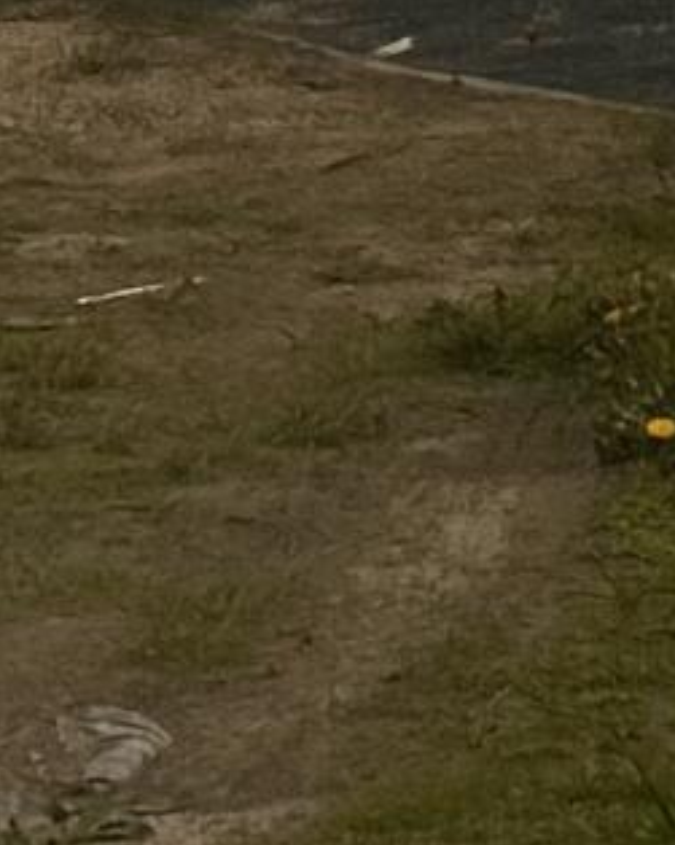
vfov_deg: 7.6
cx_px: 2305
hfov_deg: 6.1
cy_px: -1628
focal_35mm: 224
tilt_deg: +7.9
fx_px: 5596
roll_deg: +0.5
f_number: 1.78
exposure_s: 1/7042
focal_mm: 6.86
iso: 80
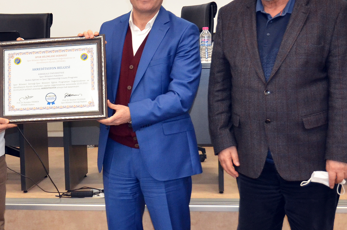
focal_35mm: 69
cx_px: 77
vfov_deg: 19.6
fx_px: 664
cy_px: 101
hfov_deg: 28.8
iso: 800
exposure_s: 1/60
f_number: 3.8
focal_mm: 18
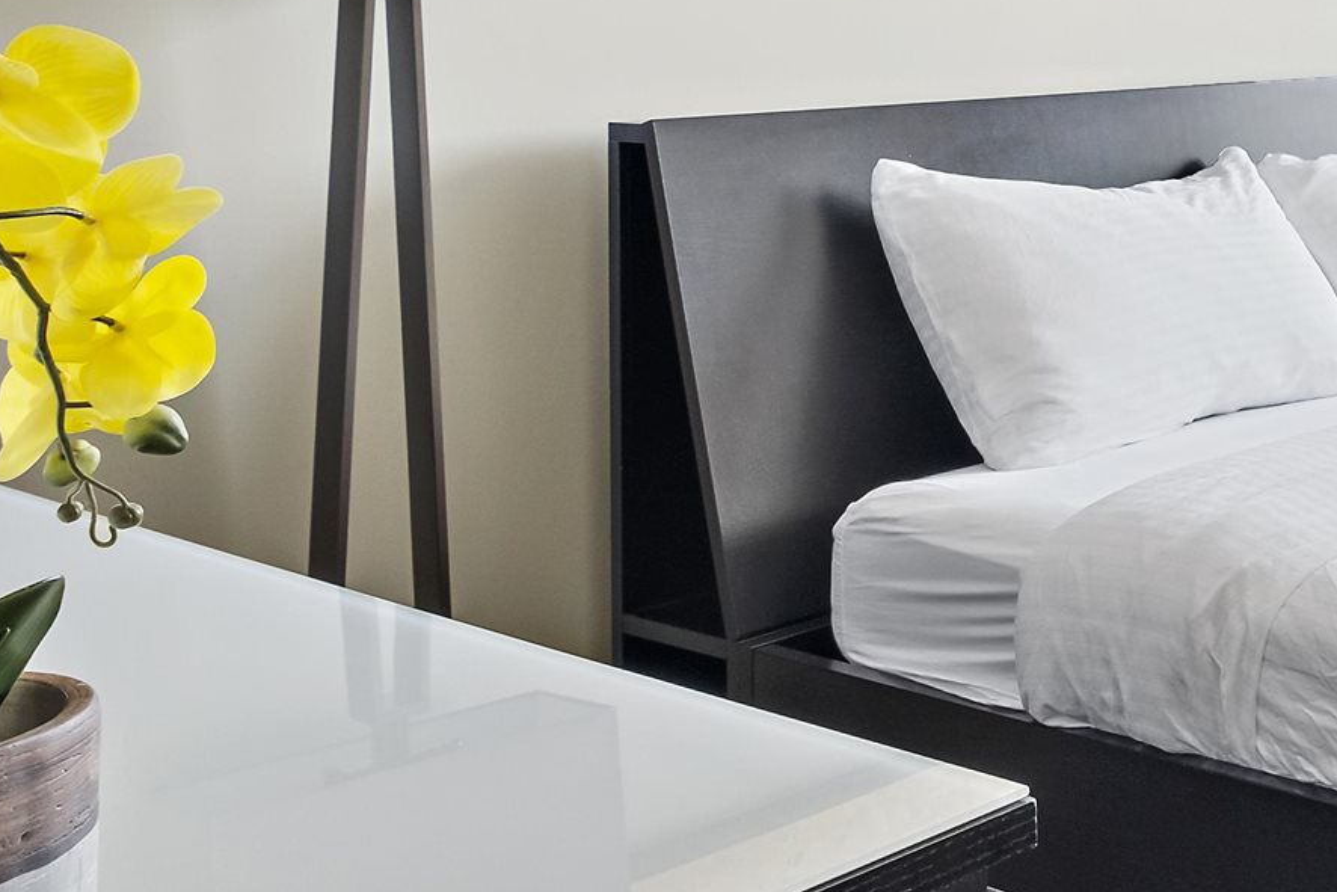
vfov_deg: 25.2
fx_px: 1931
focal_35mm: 52
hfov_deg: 29.2
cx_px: 1821
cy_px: 98
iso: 200
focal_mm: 10
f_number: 6.4
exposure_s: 1/10
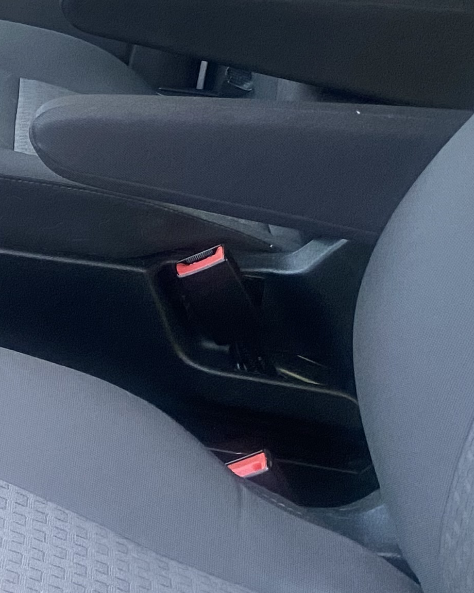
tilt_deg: -11.2
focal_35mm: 89
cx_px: -293
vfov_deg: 20.9
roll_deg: +1.8
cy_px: 17
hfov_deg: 15.5
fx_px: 1561
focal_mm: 4.25
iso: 320
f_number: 1.8
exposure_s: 1/60
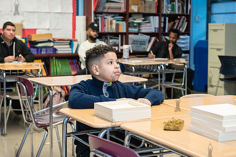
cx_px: 108
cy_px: 79
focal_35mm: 65
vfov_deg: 20.9
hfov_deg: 30.9
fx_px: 426
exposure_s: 1/125
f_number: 3.5
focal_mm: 50
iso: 2500
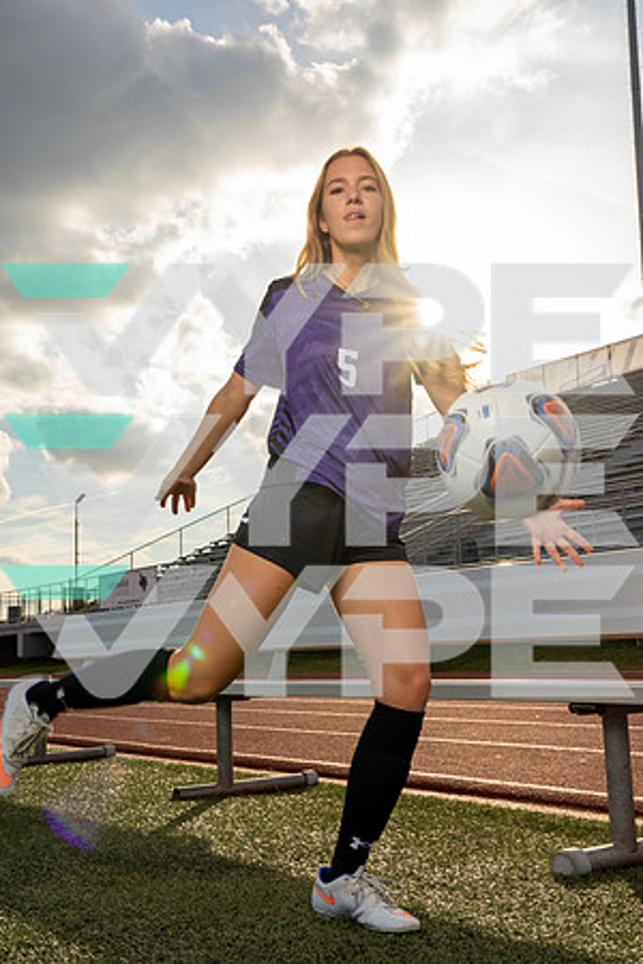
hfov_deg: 31.9
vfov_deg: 46.4
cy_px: 482
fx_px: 1125
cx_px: 322
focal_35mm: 42
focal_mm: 42
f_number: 11
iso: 250
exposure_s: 1/250
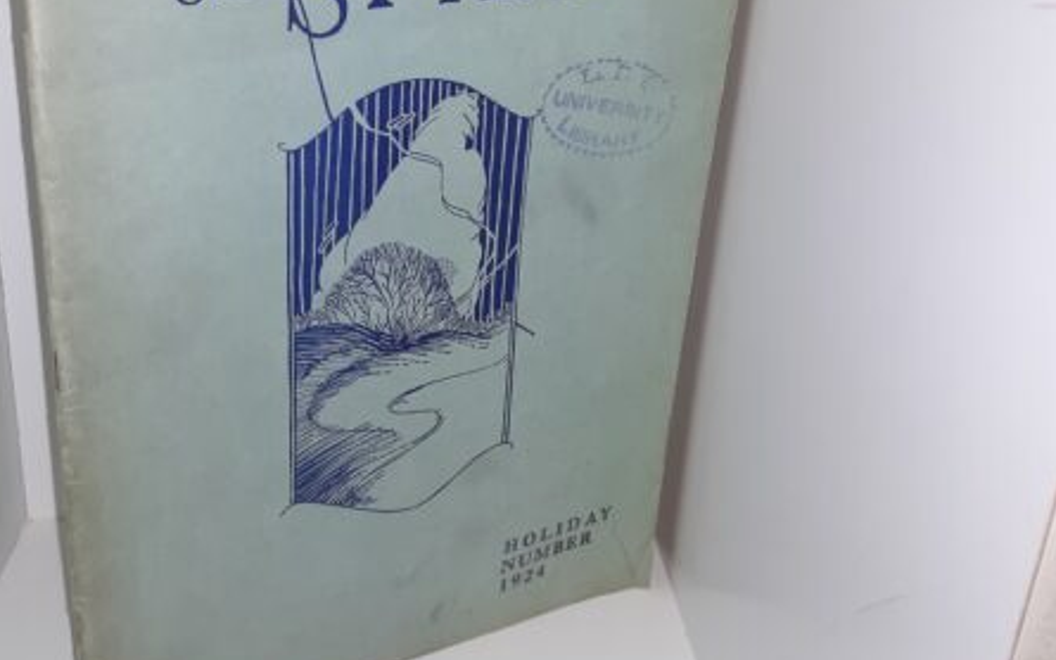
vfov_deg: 31.8
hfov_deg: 48.6
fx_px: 1151
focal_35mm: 40
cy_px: 240
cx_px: 368
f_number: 1.7
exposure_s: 1/120
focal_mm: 3.7
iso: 40
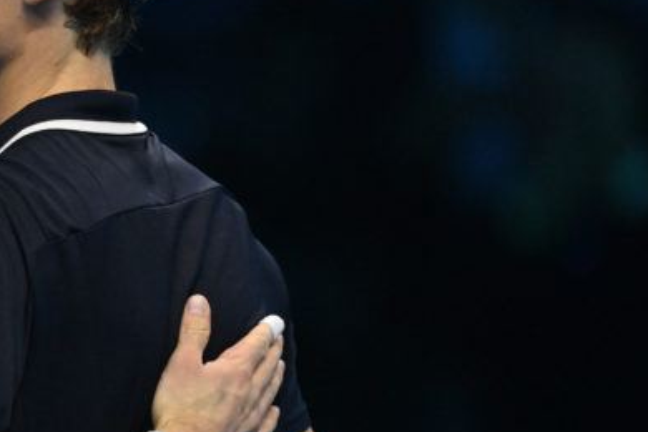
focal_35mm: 1169
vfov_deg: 1.2
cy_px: 264
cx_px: -199
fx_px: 21040
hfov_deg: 1.8
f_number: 2.8
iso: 4000
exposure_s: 1/2500
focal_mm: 400
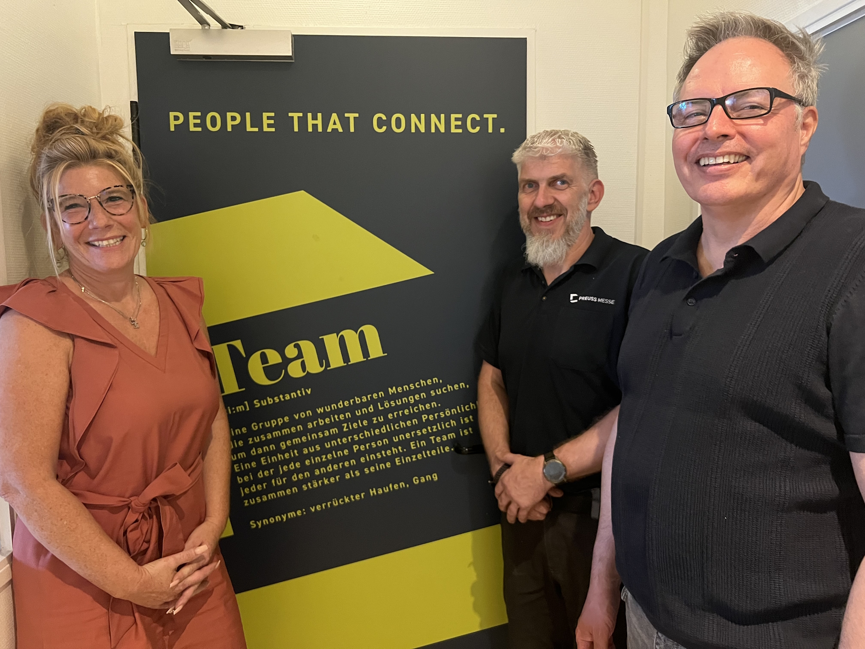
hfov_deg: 67.3
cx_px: 432
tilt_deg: -5.1
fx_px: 650
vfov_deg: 53.1
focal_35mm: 26
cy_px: 324
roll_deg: +0.6
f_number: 1.5
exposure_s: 1/33
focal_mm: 5.7
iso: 500
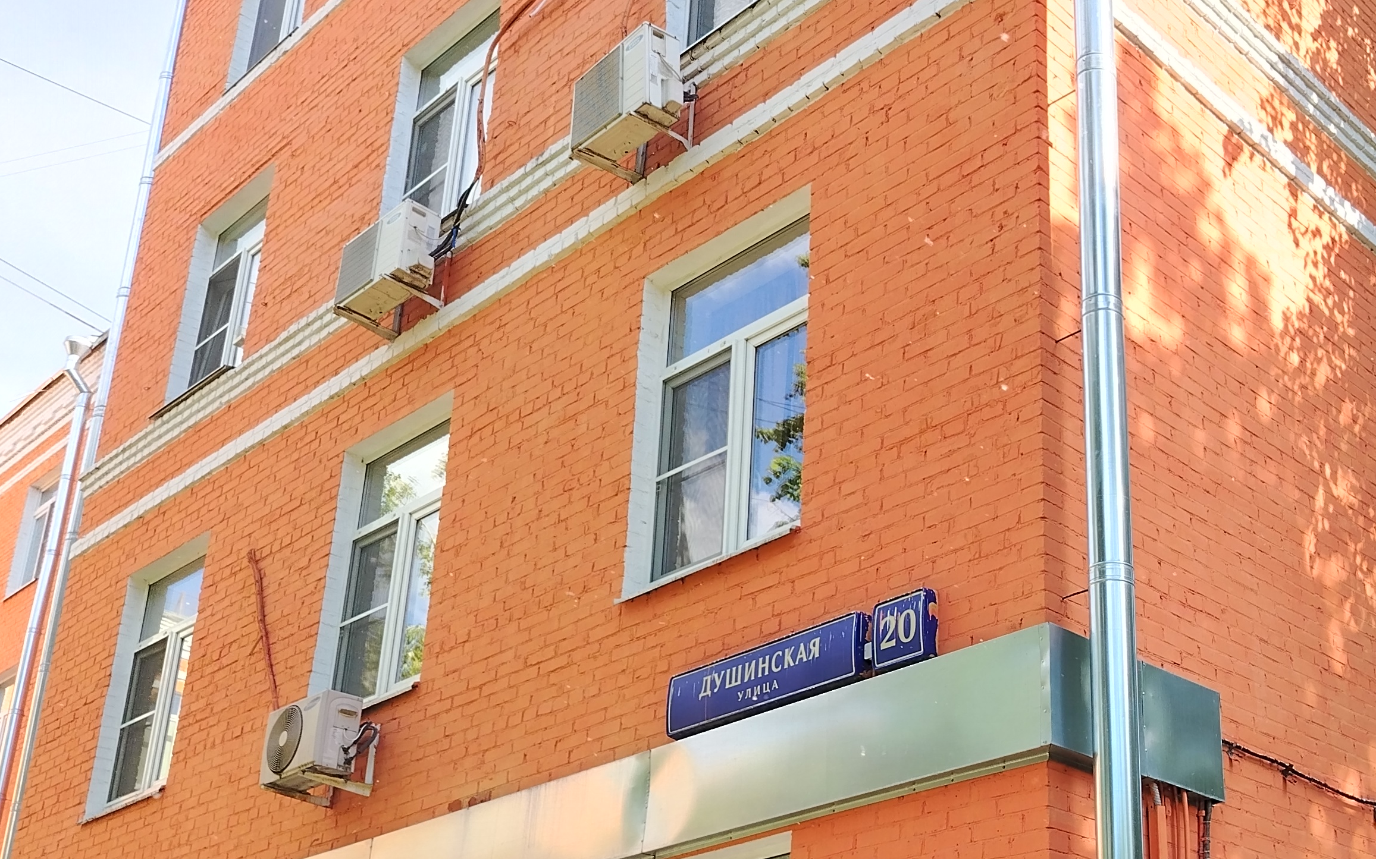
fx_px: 1650
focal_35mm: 44
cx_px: 1005
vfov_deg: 28.8
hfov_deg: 44.0
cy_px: 644
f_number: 1.75
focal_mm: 5.25
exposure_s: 1/297
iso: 100
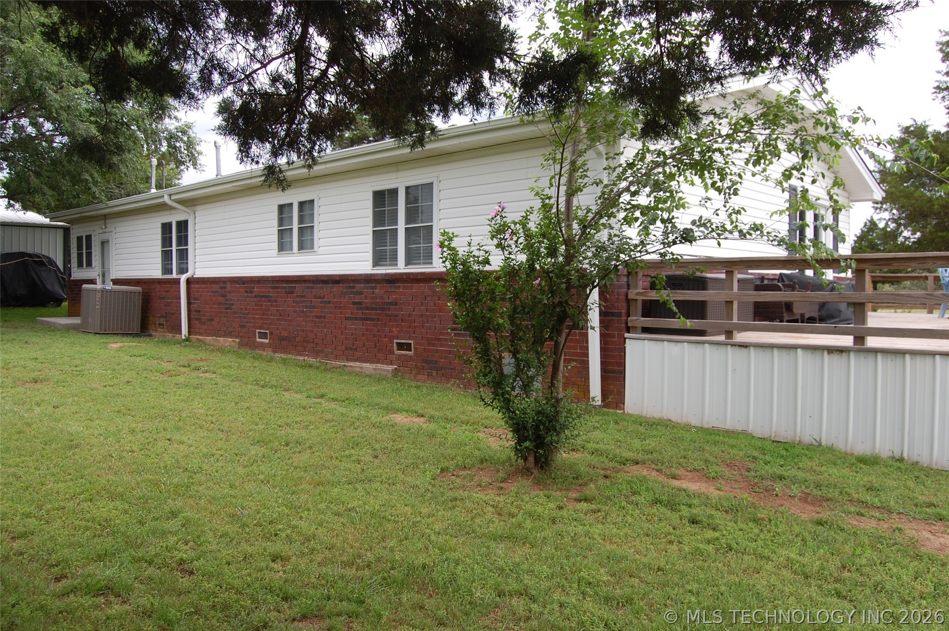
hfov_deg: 67.4
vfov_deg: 47.8
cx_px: 474
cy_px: 316
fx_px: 711
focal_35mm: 27
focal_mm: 18
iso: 200
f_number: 7.1
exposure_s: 1/200
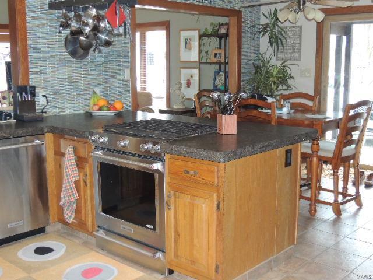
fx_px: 463
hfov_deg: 43.9
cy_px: 140
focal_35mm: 43
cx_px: 186
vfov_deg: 33.6
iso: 400
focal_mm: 7.6
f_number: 3.4
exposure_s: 1/30
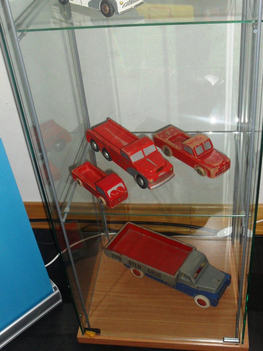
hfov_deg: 29.7
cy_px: 176
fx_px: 496
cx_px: 132
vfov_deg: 38.9
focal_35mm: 49
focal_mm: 8.7
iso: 200
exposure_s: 1/45
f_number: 3.9
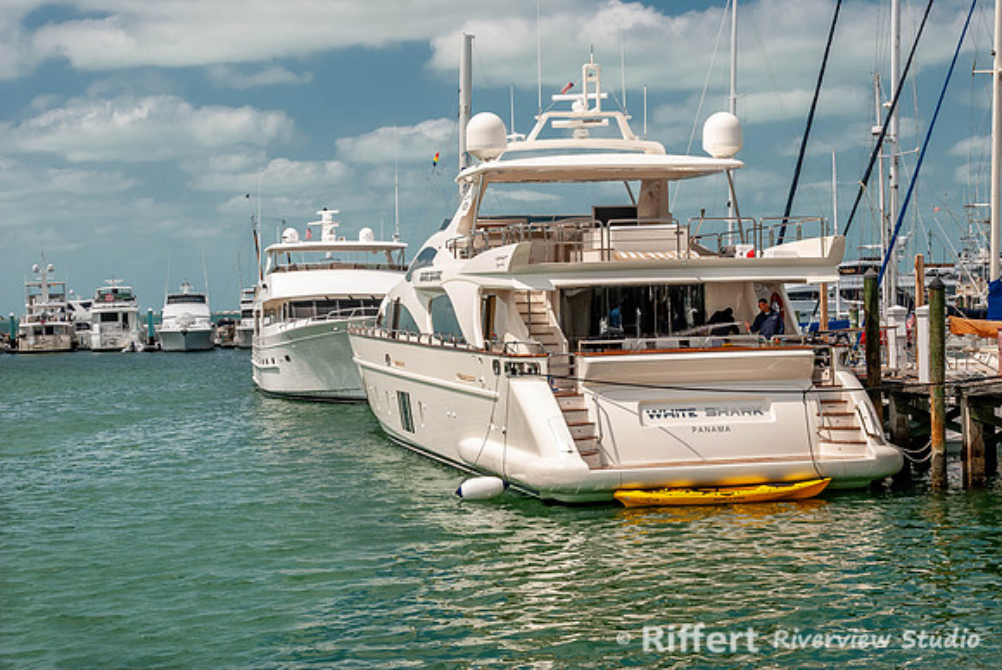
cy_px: 335
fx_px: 1839
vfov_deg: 20.7
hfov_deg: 30.5
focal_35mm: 66
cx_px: 501
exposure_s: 1/320
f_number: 9
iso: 100
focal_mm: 44
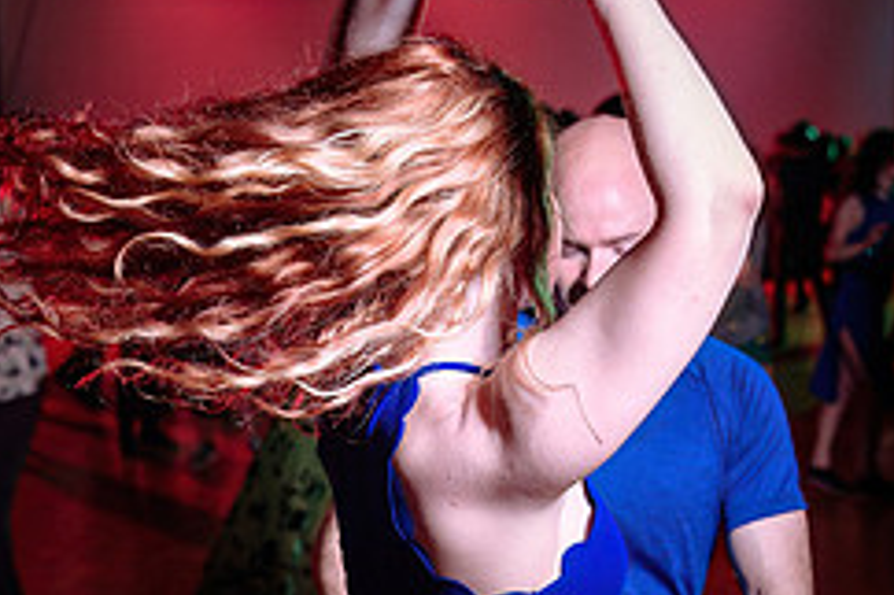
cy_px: 523
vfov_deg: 16.1
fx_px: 2085
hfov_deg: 24.2
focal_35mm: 84
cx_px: 536
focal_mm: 34
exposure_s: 1/60
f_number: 2.8
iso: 1000
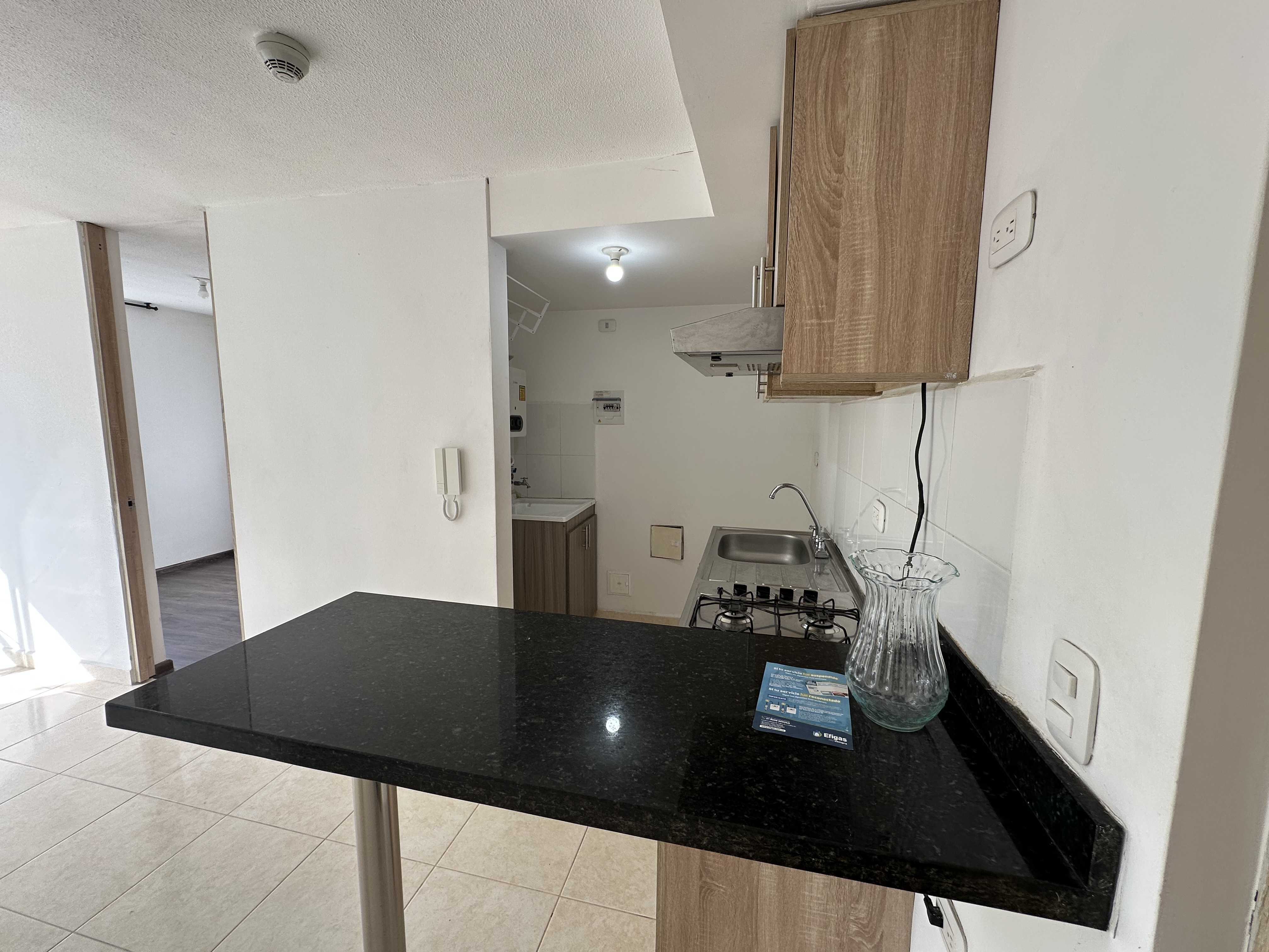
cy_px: 476
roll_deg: -0.3
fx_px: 513
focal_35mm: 14
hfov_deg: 102.1
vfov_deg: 85.7
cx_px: 634
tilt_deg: -7.0
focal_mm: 2.22
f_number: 2.2
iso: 50
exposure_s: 1/99
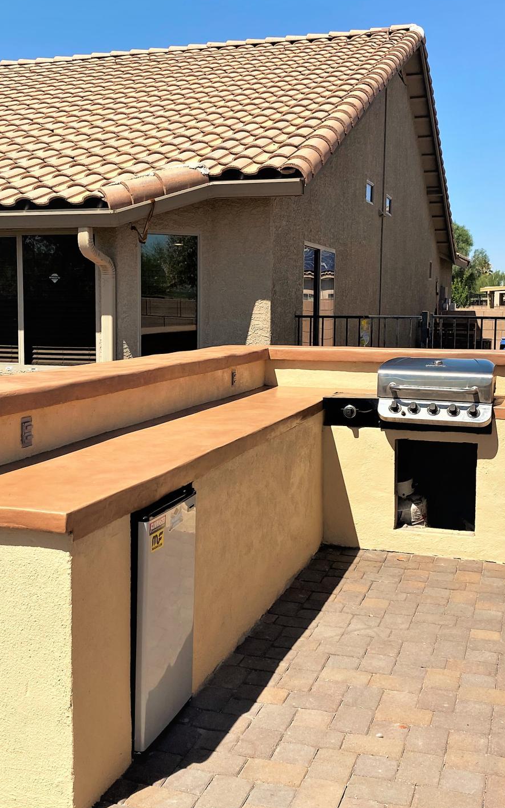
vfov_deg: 50.4
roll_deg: -2.6
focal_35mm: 39
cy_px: 390
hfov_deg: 32.8
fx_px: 859
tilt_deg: -5.0
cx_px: 236
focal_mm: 4.25
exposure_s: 1/3401
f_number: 1.8
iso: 32
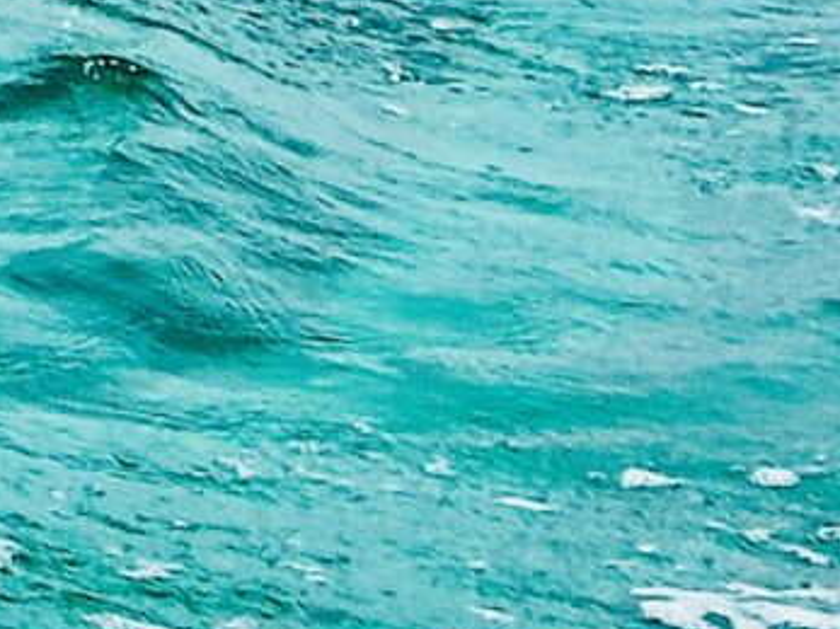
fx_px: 8587
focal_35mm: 354
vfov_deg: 4.1
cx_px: -1985
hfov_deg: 5.2
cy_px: -902
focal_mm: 6.86
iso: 64
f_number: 1.78
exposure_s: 1/4785
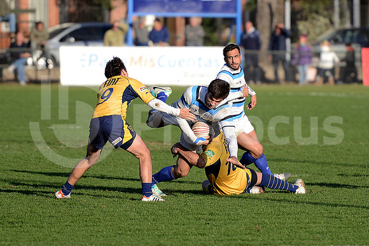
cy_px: 123
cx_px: 184
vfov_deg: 7.0
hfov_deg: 10.5
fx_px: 1999
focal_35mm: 195
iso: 320
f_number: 2.8
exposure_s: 1/2000
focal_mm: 195
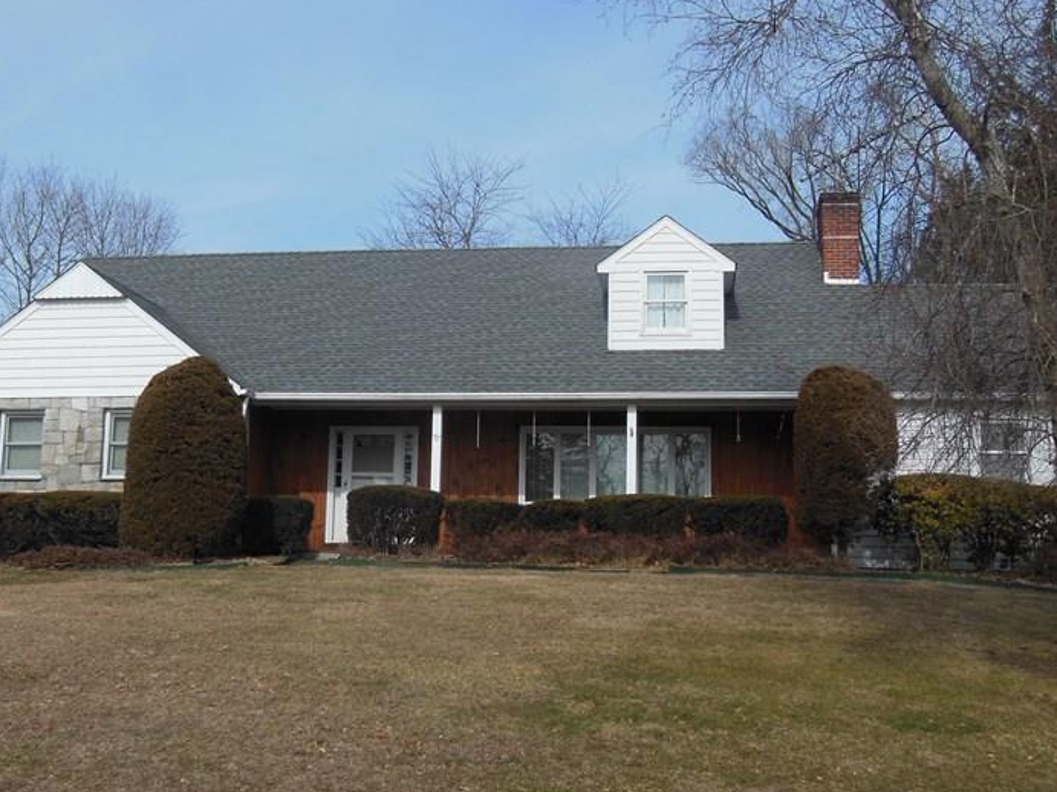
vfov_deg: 33.6
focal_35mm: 43
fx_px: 1313
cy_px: 373
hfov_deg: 43.7
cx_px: 450
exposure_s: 1/1250
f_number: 3.7
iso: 125
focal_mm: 5.2
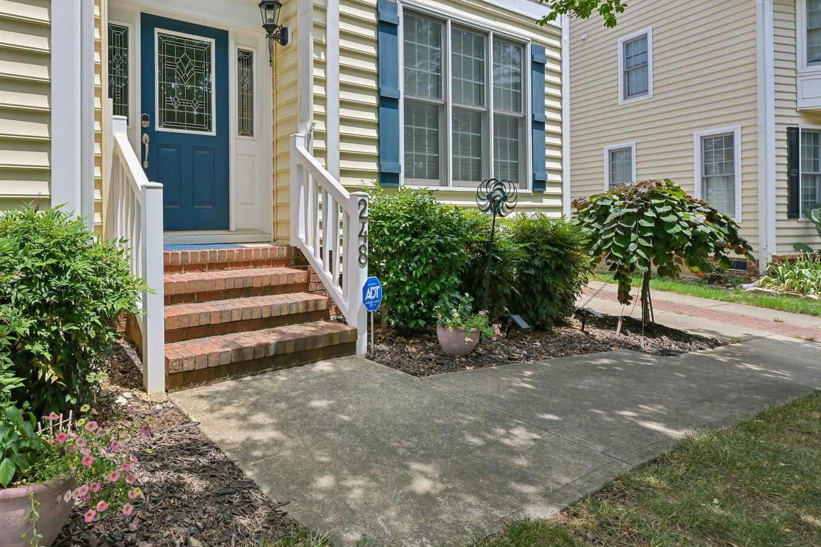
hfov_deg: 79.0
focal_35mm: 21
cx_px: 286
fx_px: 479
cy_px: 209
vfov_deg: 58.8
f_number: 8
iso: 100
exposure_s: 1/250
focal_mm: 14
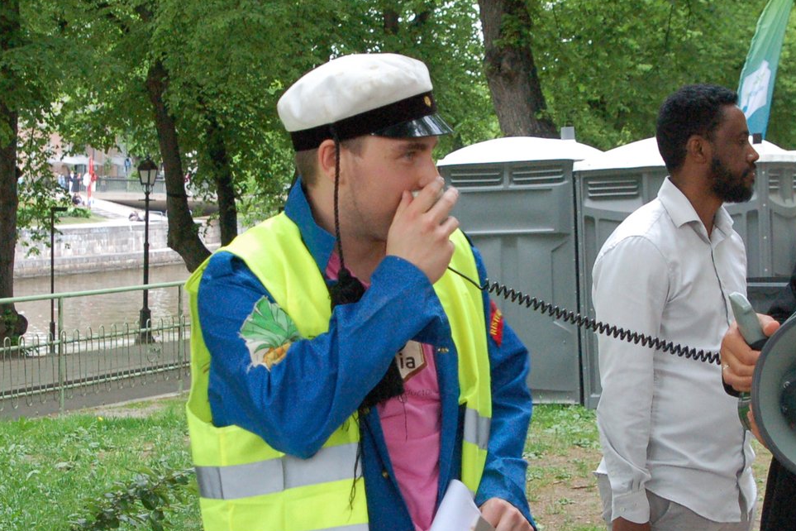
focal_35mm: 84
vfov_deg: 16.2
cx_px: 428
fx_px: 1858
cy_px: 337
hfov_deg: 24.2
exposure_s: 1/125
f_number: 7.1
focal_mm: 27
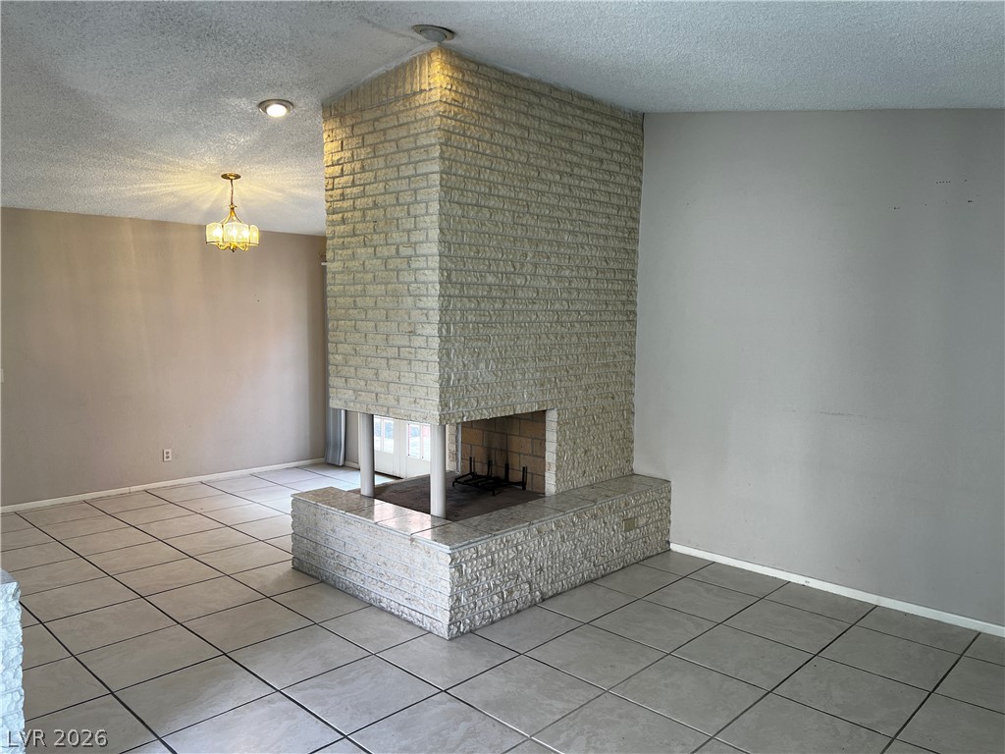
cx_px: 502
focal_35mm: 26
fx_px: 755
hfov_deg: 67.3
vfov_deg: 53.1
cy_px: 377
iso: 80
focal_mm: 5.7
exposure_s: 1/120
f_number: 1.5
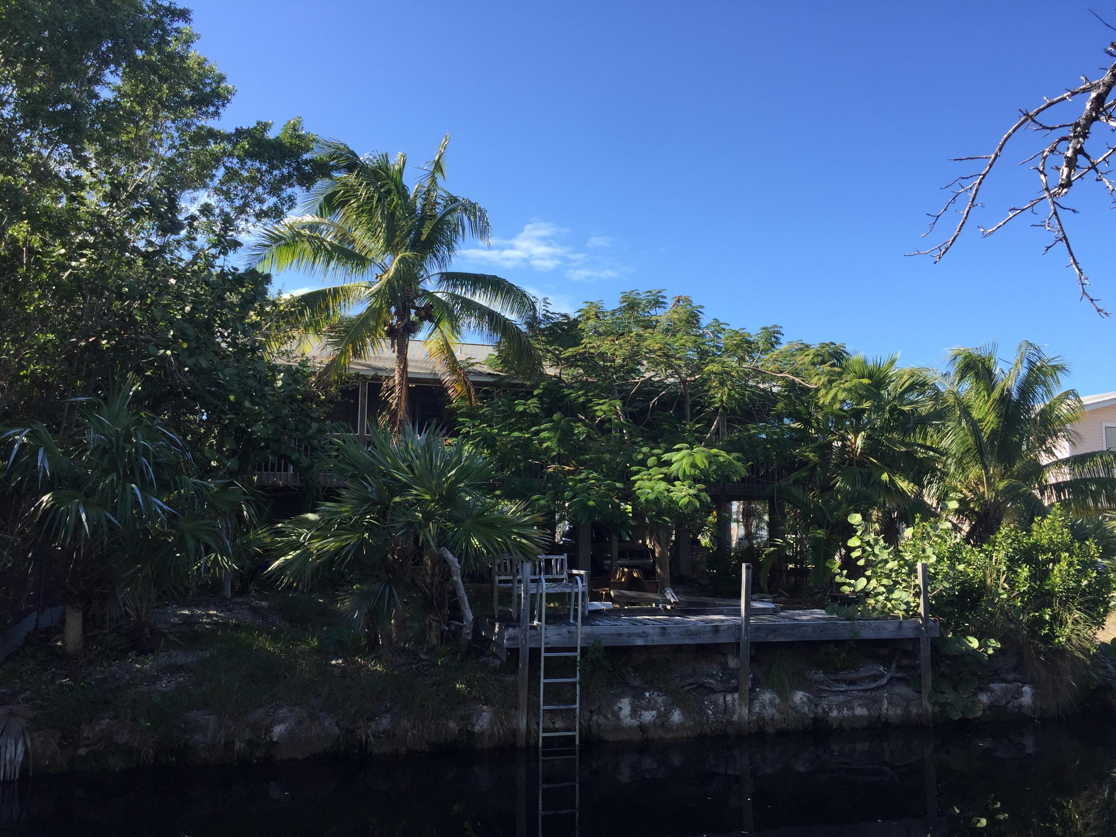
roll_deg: -2.1
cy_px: 418
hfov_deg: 61.7
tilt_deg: +6.7
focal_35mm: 29
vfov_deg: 48.2
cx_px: 558
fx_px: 935
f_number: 2.2
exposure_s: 1/860
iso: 32
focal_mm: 4.15
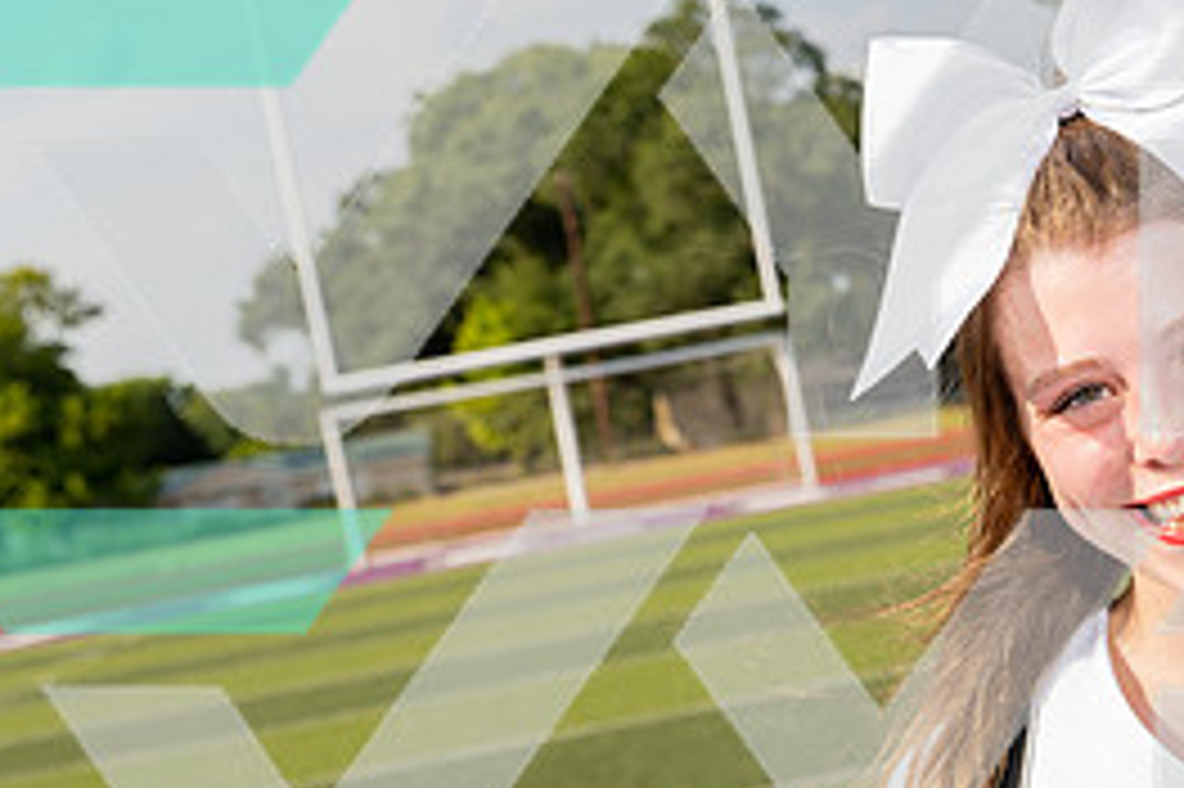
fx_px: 3484
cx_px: 1067
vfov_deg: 12.8
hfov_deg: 19.0
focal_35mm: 106
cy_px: 750
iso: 100
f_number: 6.3
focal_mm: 48
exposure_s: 1/250
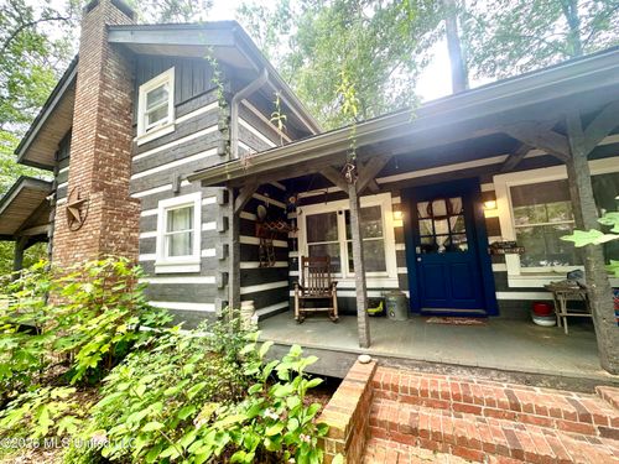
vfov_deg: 85.7
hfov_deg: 102.1
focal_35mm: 14
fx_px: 250
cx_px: 310
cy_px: 232
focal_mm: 2.22
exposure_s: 1/99
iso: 64
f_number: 2.2
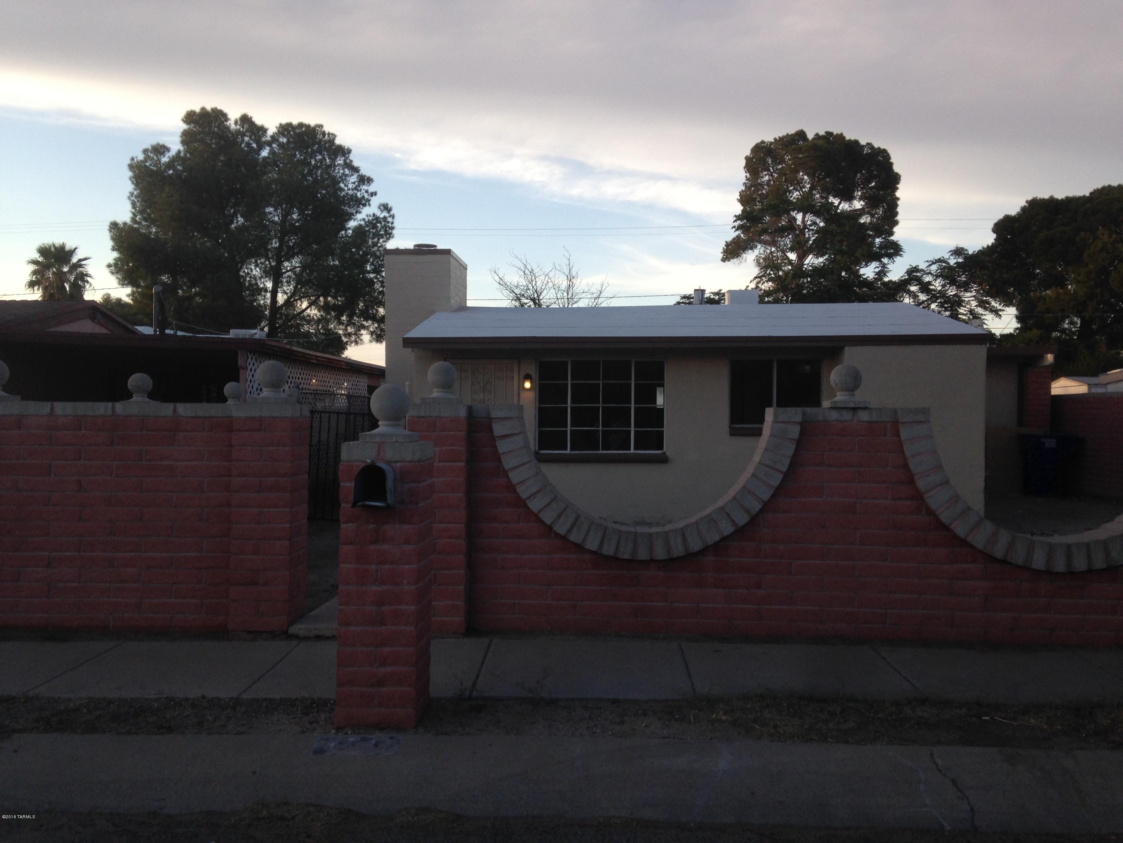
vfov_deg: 42.9
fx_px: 1071
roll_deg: +0.0
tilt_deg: -0.3
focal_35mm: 33
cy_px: 422
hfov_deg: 55.4
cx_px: 562
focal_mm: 4.12
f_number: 2.4
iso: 50
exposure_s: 1/437
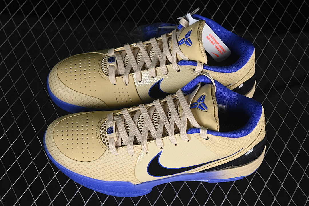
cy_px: 103
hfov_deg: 27.0
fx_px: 644
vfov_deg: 18.2
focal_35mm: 75
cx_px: 154
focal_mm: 50
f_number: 7.1
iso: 160
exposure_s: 1/60
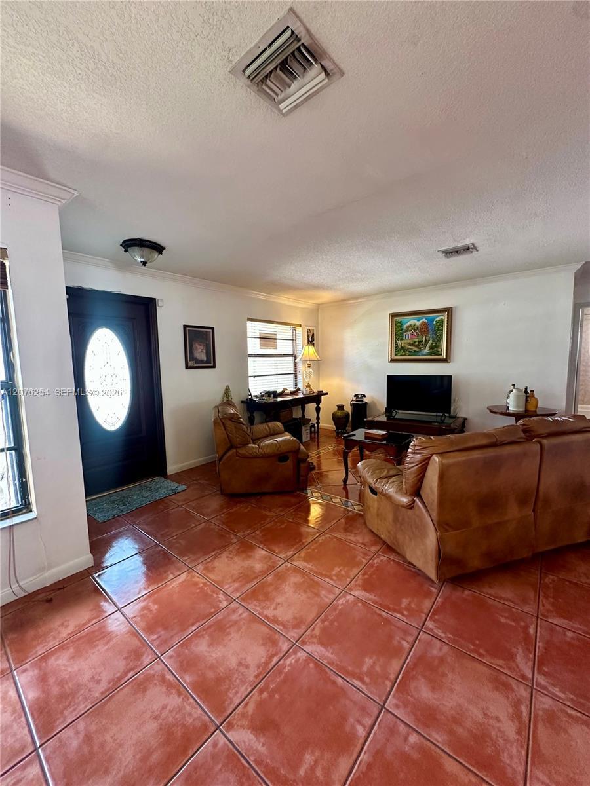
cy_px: 393
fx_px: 318
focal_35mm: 14
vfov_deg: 102.1
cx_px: 295
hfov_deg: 85.7
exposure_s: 1/60
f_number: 2.2
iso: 250
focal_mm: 2.22
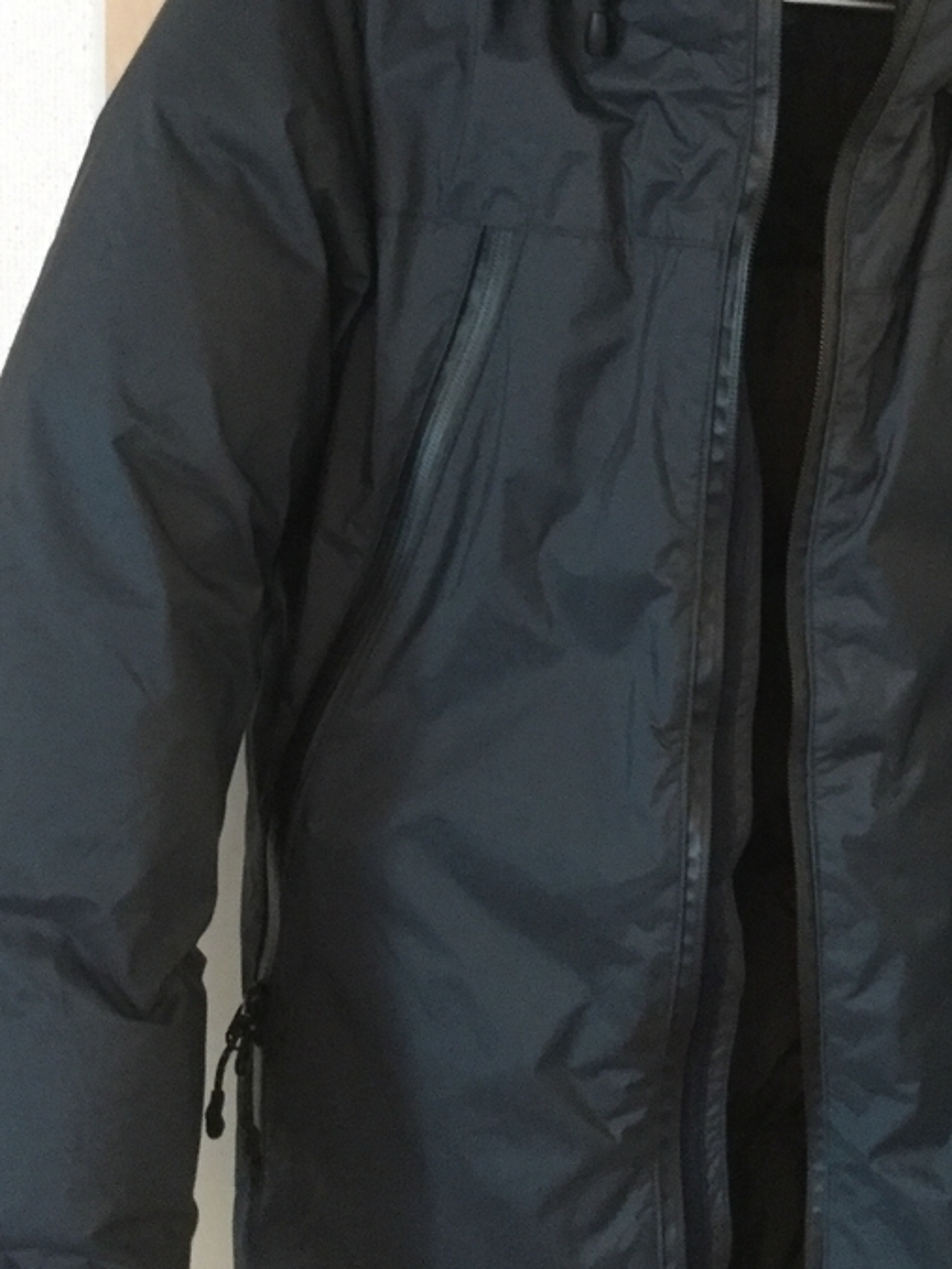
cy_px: 543
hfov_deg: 26.3
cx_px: 682
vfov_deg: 34.9
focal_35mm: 55
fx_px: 2017
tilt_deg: -11.2
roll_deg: -3.5
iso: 400
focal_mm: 3.3
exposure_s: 1/15
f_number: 2.4
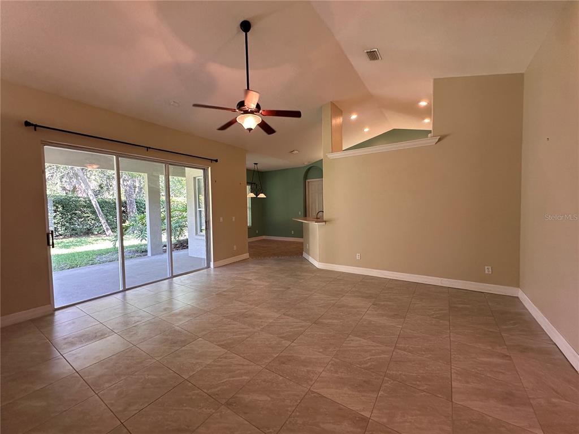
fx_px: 234
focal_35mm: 14
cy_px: 217
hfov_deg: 102.1
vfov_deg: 85.7
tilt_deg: -1.8
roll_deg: +0.7
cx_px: 290
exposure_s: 1/120
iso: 200
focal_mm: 2.22
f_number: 2.2
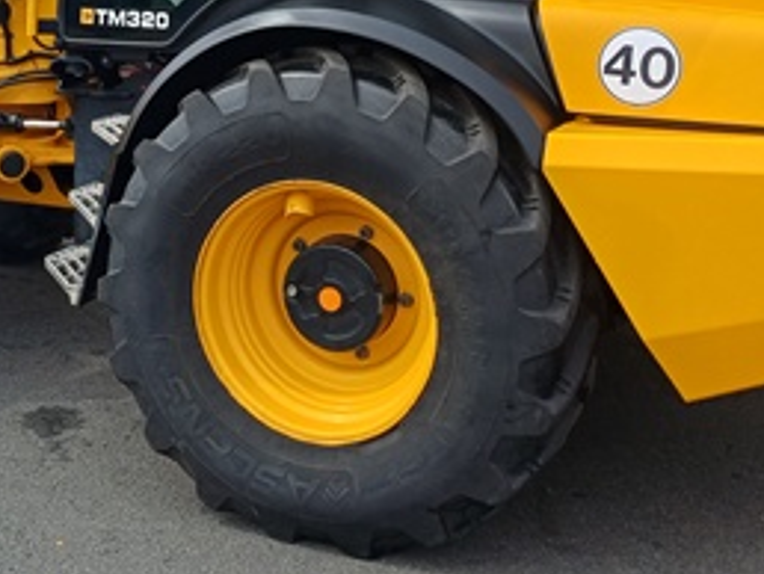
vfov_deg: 22.8
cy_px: 15
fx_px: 1370
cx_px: 210
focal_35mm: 62
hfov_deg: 30.7
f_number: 1.8
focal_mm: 4.65
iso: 50
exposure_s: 1/1024
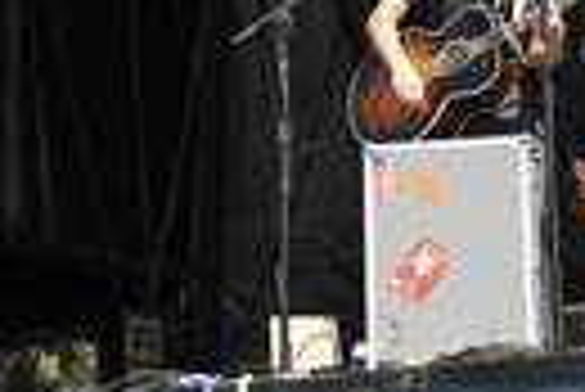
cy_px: -54
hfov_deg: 13.9
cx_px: 580
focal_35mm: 145
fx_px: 2359
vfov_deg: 9.4
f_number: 4.5
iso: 320
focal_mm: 42
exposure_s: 1/640
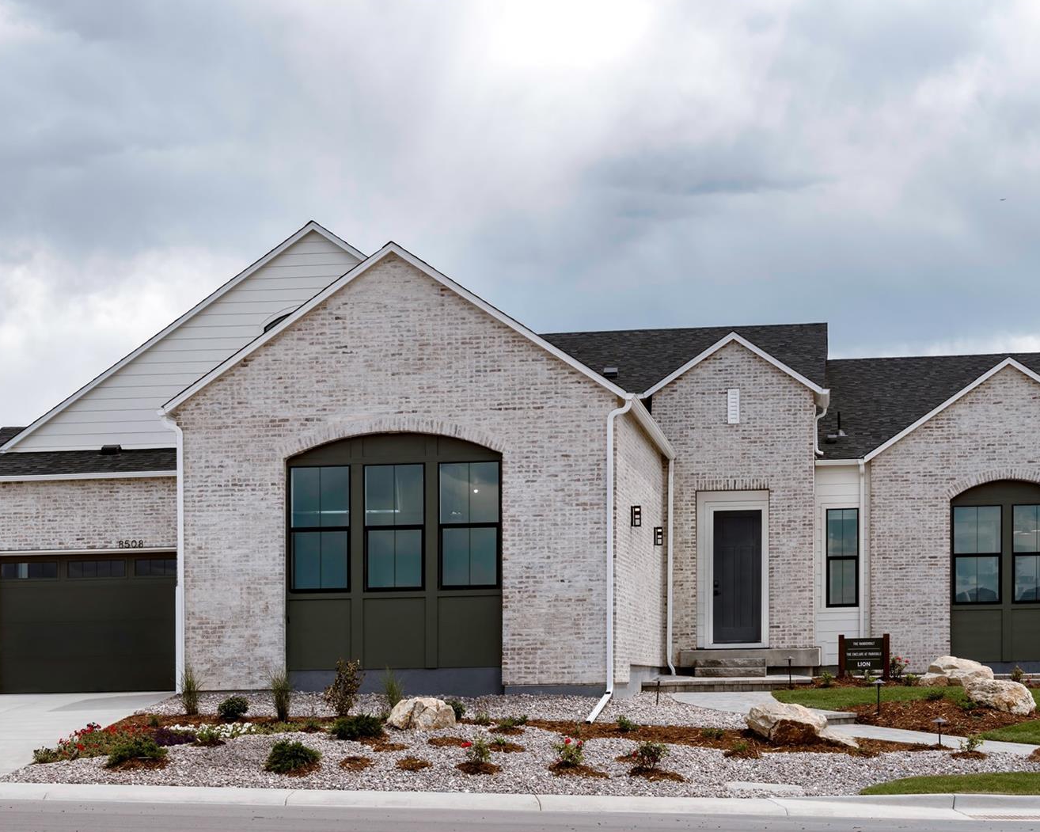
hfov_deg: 23.8
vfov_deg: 19.2
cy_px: 416
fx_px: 2462
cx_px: 550
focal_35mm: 80
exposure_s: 1/500
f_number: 8
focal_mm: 70
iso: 125
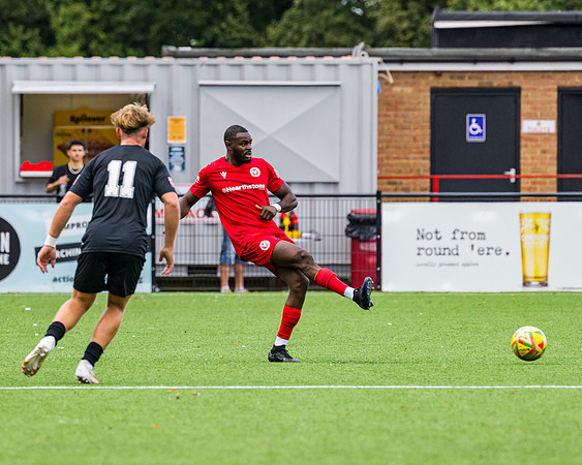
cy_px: 216
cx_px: 181
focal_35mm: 532
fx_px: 9156
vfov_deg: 2.9
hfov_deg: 3.6
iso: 800
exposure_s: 1/1250
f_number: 4.5
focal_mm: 260
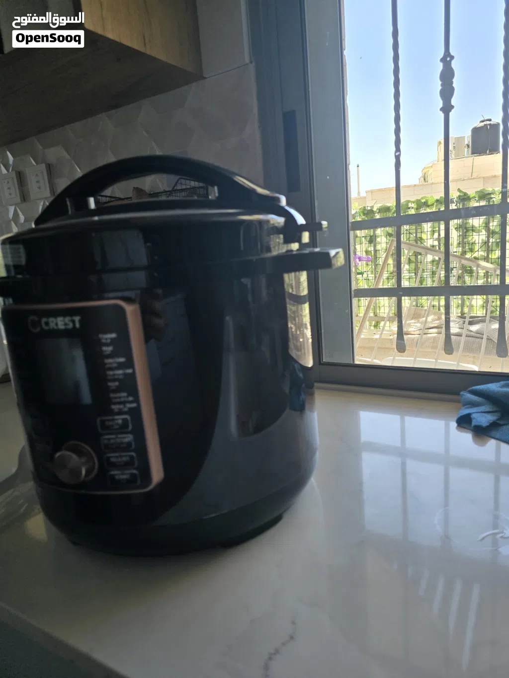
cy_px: 339
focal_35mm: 23
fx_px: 451
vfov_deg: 73.9
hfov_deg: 58.9
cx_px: 254
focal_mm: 6.3
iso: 32
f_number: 1.7
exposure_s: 1/180
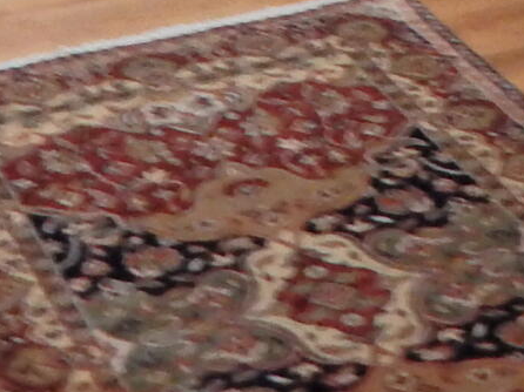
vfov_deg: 8.6
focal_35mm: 148
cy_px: -707
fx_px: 2239
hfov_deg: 13.3
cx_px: 404
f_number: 3
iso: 200
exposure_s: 1/30
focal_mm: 4
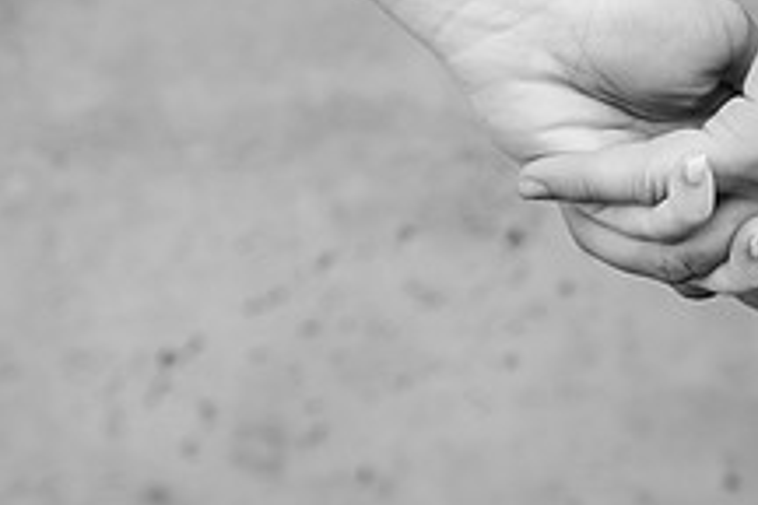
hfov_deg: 8.3
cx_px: 751
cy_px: 268
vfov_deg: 5.6
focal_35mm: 247
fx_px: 5200
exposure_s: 1/320
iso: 400
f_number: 6.3
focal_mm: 92
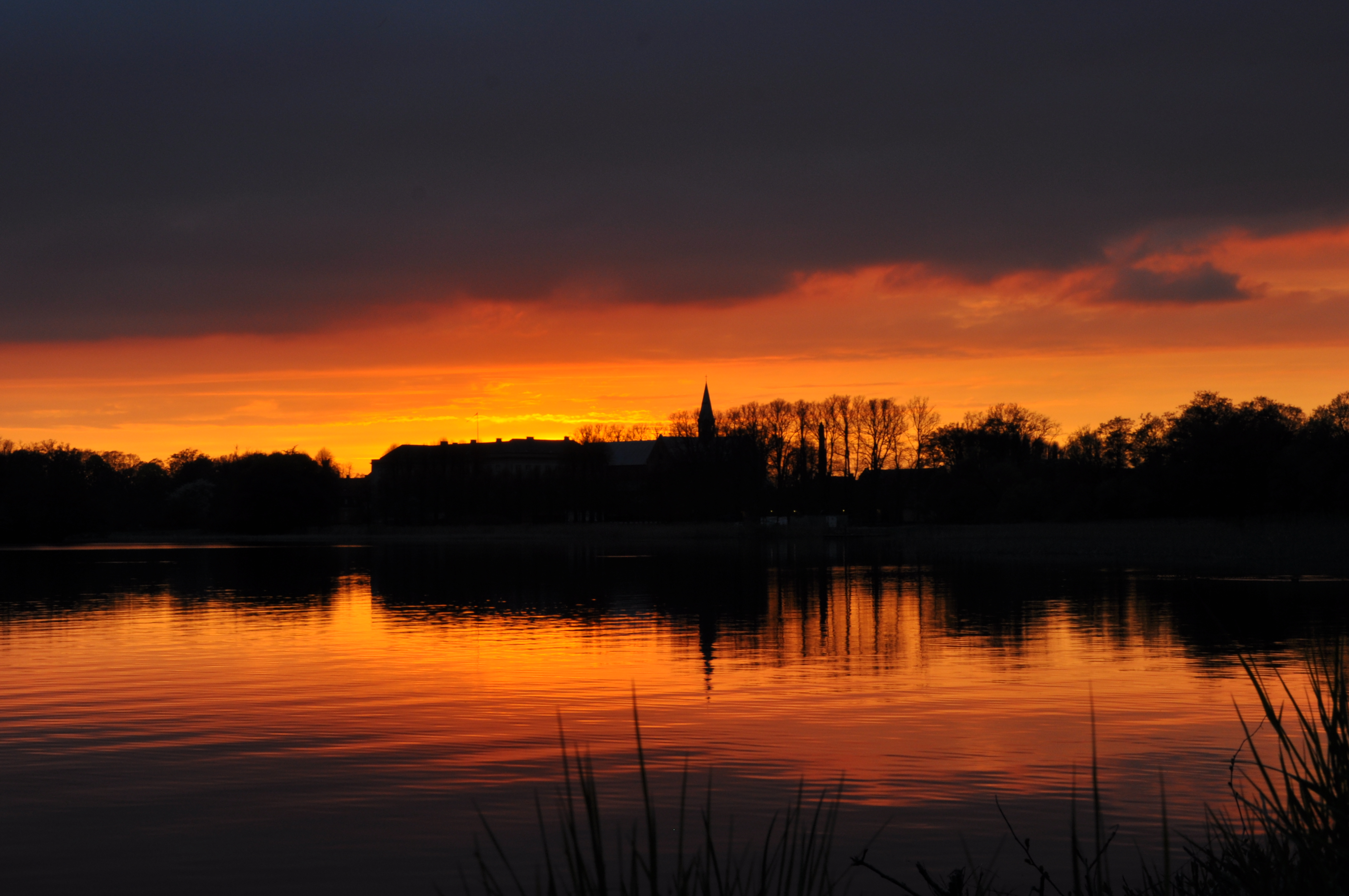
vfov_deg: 23.7
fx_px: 2133
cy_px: 448
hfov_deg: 35.1
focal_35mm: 57
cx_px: 674
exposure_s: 1/15
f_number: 13
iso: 200
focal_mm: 38
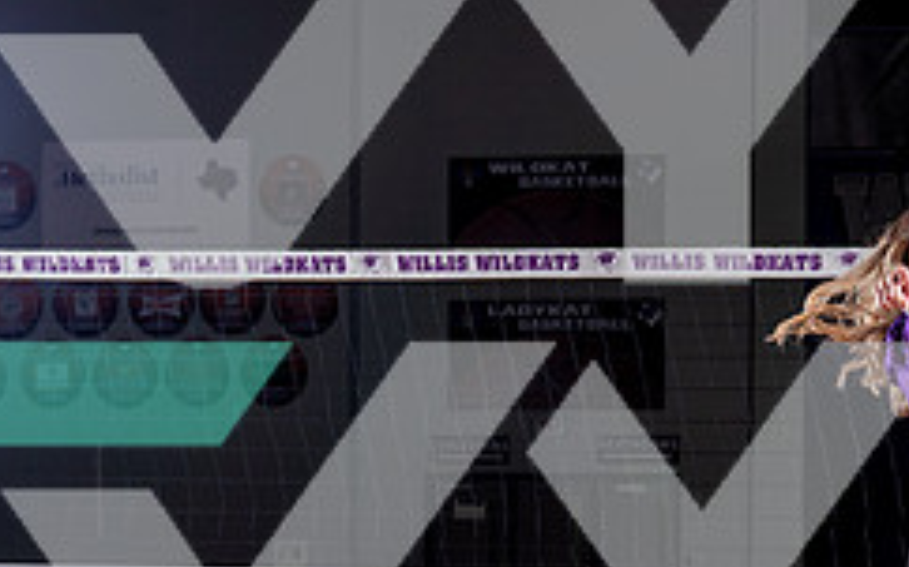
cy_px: 543
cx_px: 856
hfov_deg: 23.3
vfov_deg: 15.0
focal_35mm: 86
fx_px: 2130
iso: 100
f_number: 4
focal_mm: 35
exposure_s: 1/250
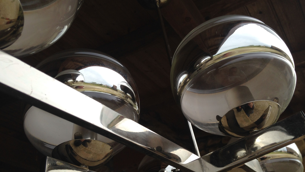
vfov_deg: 32.7
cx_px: 152
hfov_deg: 55.3
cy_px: 103
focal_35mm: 36
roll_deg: +11.8
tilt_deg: +37.4
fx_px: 291
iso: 50
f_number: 2.4
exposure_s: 1/678
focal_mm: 4.12
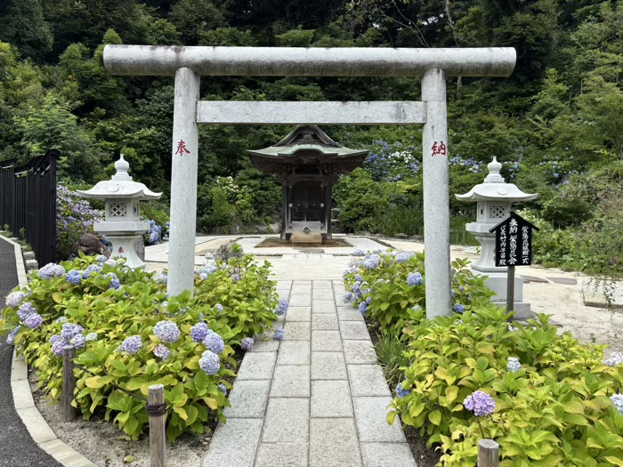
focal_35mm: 26
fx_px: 468
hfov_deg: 67.3
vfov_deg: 53.1
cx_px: 312
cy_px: 234
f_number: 1.6
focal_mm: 5.96
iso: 50
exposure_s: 1/1263
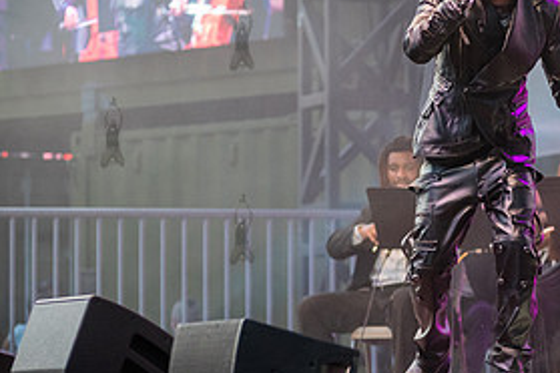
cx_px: 500
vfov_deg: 4.6
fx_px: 4697
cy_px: 131
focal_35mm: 302
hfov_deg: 6.8
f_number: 4
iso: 2500
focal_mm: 145
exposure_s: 1/400
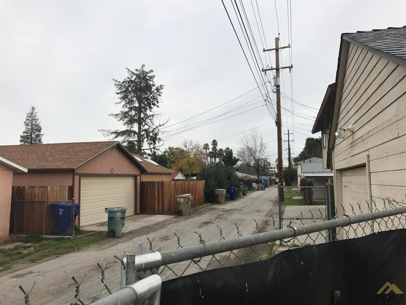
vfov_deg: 49.7
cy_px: 152
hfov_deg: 63.5
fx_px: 328
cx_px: 203
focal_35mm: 28
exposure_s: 1/1294
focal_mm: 3.99
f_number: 1.8
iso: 20
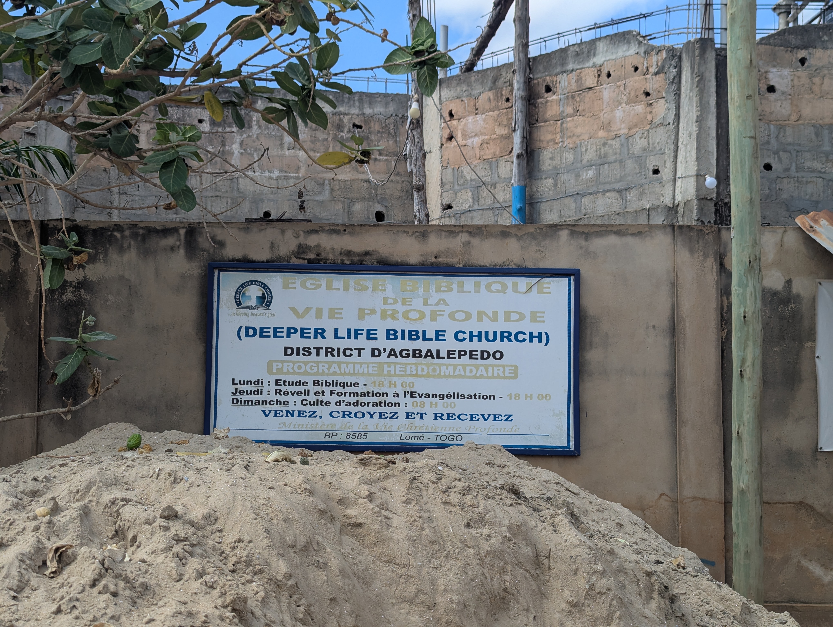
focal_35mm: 48
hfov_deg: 39.6
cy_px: 314
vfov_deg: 30.3
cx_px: 416
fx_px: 1157
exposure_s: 1/1287
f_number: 1.85
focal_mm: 6.81
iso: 37
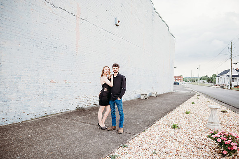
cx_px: 120
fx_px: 159
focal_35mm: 24
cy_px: 80
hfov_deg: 73.7
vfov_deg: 53.2
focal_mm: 24
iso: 250
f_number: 2.8
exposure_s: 1/640
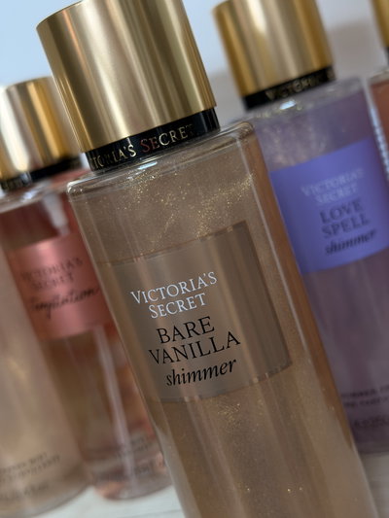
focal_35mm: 48
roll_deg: +19.0
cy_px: 259
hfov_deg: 30.3
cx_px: 194
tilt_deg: -9.5
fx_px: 719
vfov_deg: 39.6
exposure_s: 1/62
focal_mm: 6.76
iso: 100
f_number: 1.78
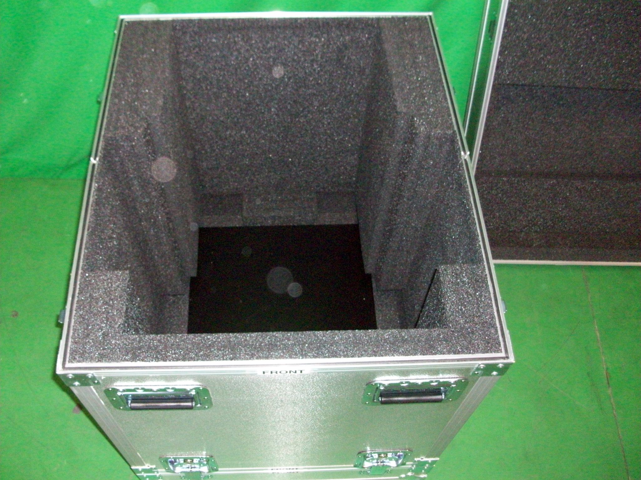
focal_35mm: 34
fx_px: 630
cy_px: 240
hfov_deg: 54.0
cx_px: 320
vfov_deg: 41.8
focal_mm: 5.7
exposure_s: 1/60
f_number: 2.8
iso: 320
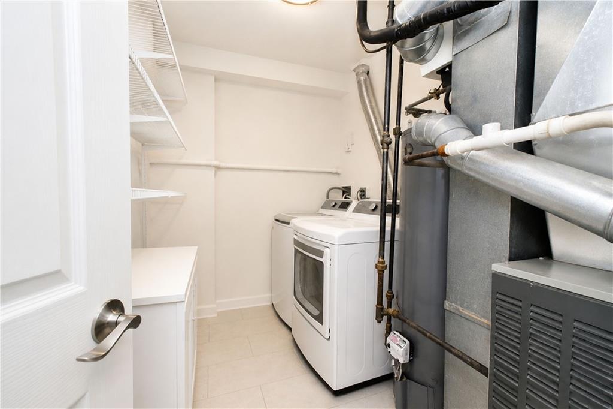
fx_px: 255
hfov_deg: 100.4
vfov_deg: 77.3
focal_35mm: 15
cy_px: 204
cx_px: 306
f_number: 8
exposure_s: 1/60
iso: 1250
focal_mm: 10
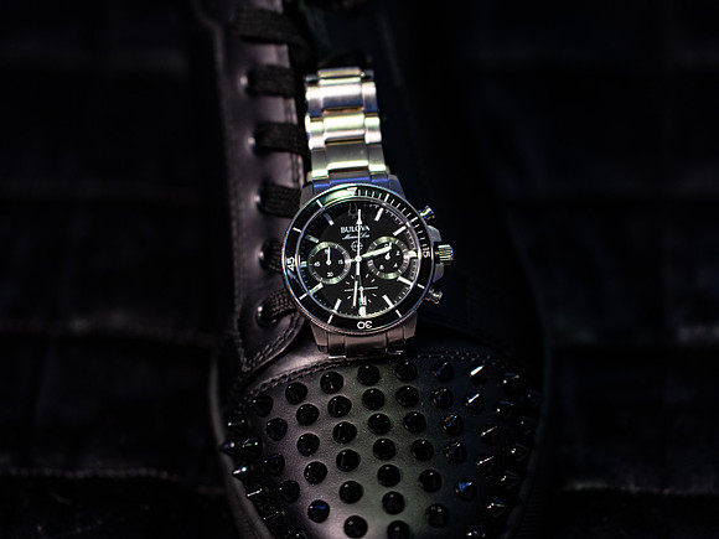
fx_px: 3372
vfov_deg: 9.1
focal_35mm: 162
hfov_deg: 12.2
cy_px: 270
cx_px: 360
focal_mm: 150
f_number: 3.2
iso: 1000
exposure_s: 1/80
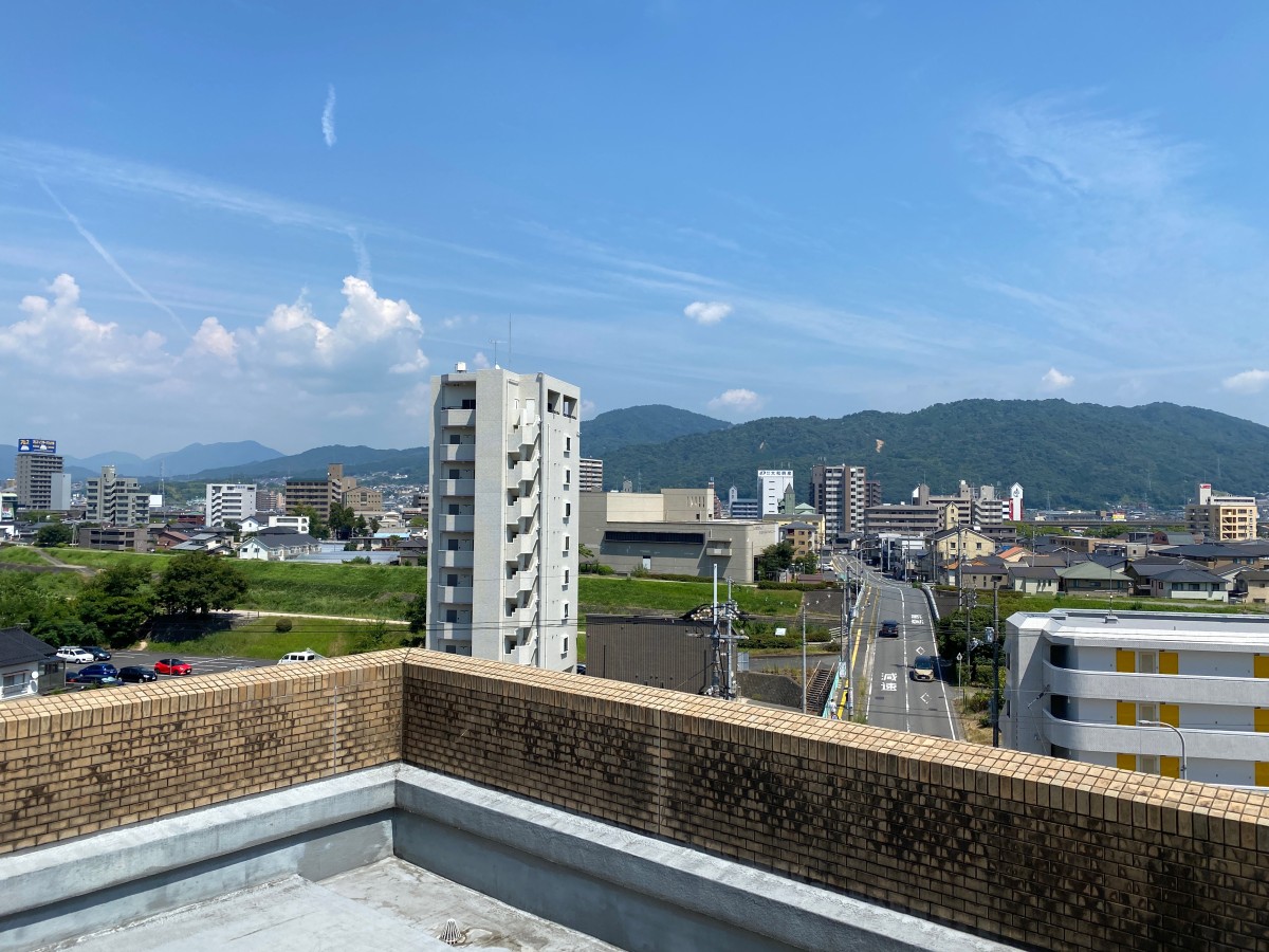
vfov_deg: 53.1
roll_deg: -0.7
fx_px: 953
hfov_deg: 67.3
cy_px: 476
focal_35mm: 26
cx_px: 634
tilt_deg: +1.6
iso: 32
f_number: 1.8
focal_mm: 4.25
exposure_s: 1/3401
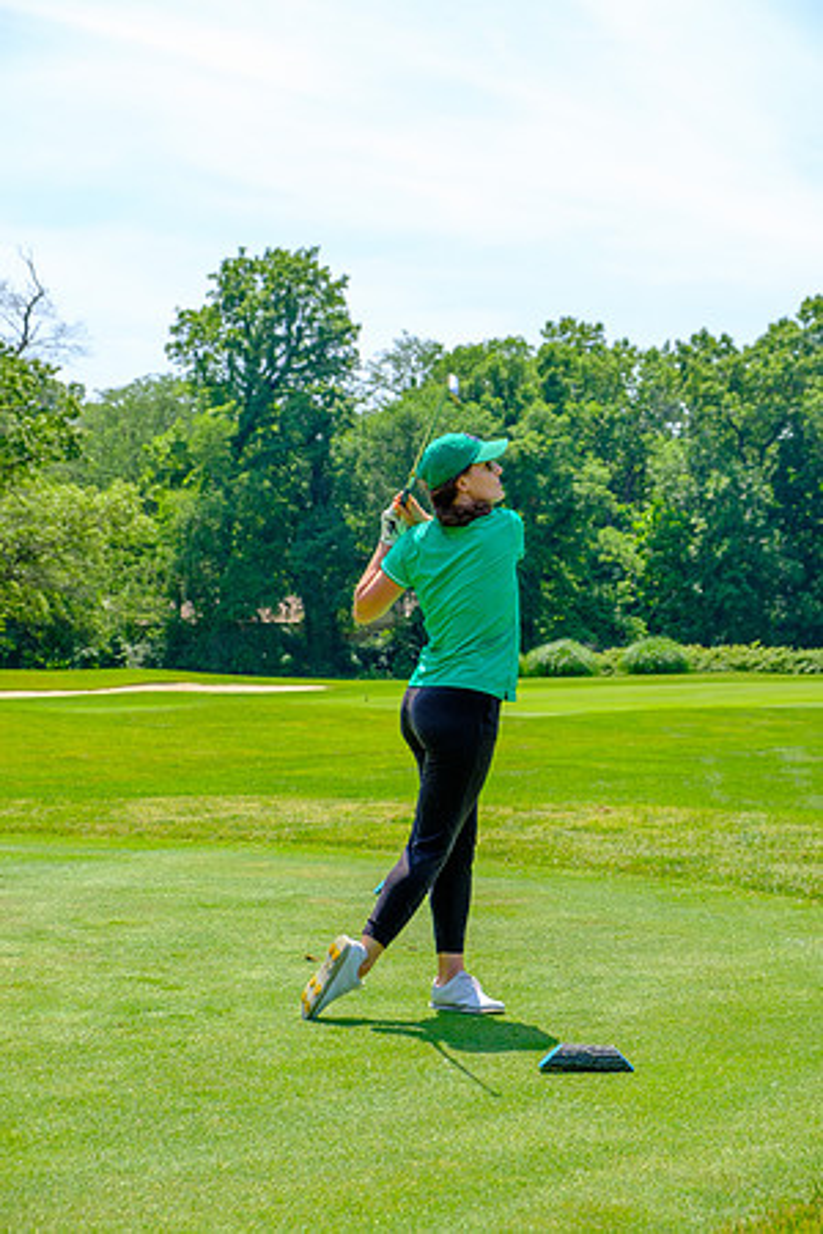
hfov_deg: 19.7
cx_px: 412
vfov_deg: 29.2
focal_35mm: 69
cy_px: 617
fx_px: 2366
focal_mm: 46.3
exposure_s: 1/250
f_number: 5.6
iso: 200
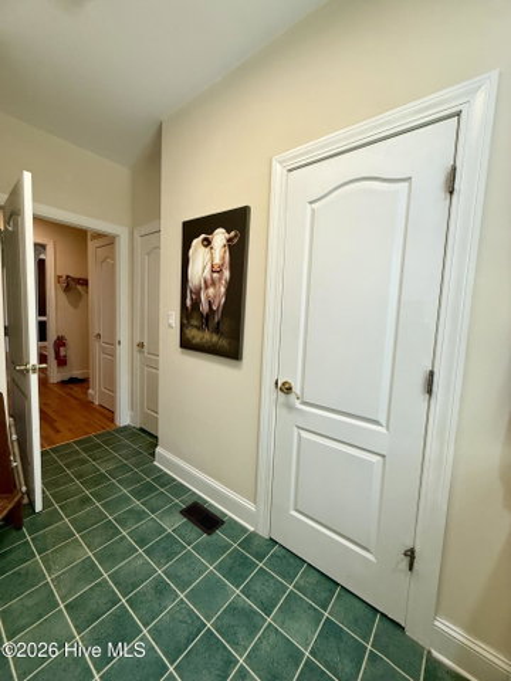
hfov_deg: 85.7
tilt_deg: -5.4
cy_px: 340
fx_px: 276
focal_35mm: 14
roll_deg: -4.0
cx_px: 256
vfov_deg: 102.1
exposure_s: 1/120
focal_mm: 2.22
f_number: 2.2
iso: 200
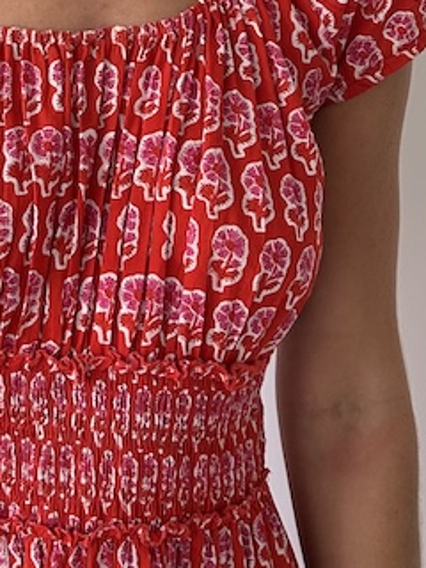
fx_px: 1510
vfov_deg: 20.7
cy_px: 9
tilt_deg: -10.9
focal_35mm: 92
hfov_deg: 15.9
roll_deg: -0.2
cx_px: 73
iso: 80
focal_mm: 5.7
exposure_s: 1/100
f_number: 1.5
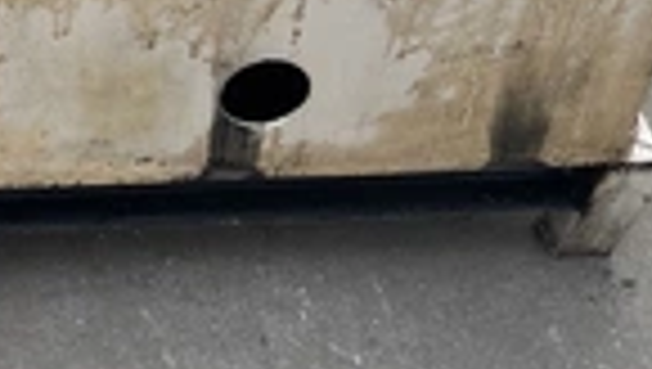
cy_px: -256
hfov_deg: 24.8
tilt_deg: -45.5
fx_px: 1350
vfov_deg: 14.1
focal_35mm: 78
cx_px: -103
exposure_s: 1/569
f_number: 1.6
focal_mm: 5.1
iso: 50
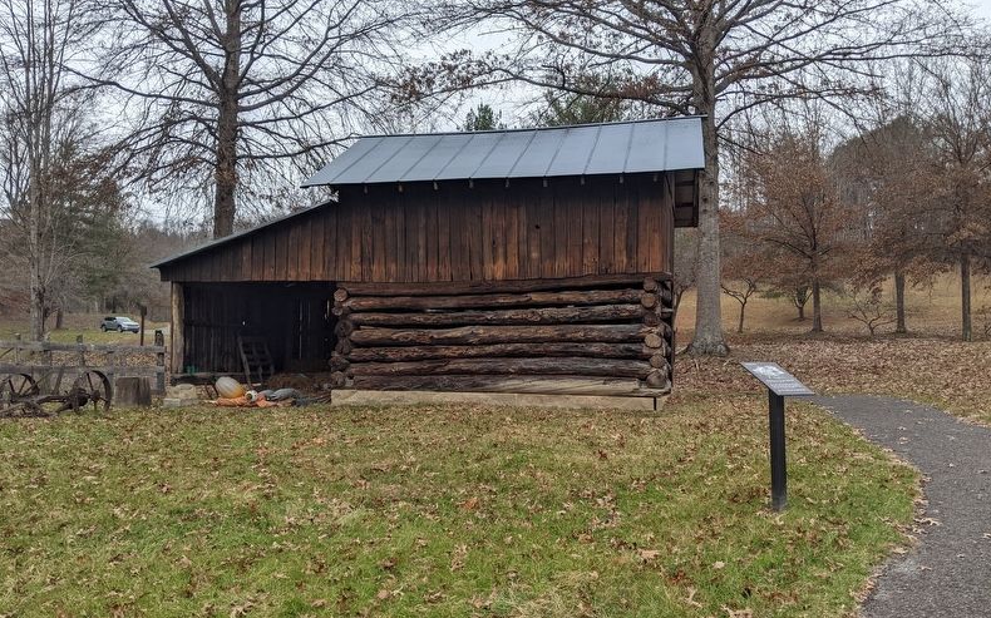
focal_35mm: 29
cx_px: 492
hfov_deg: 64.7
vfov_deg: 43.1
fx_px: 783
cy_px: 312
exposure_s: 1/559
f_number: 1.8
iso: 40
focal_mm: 4.44
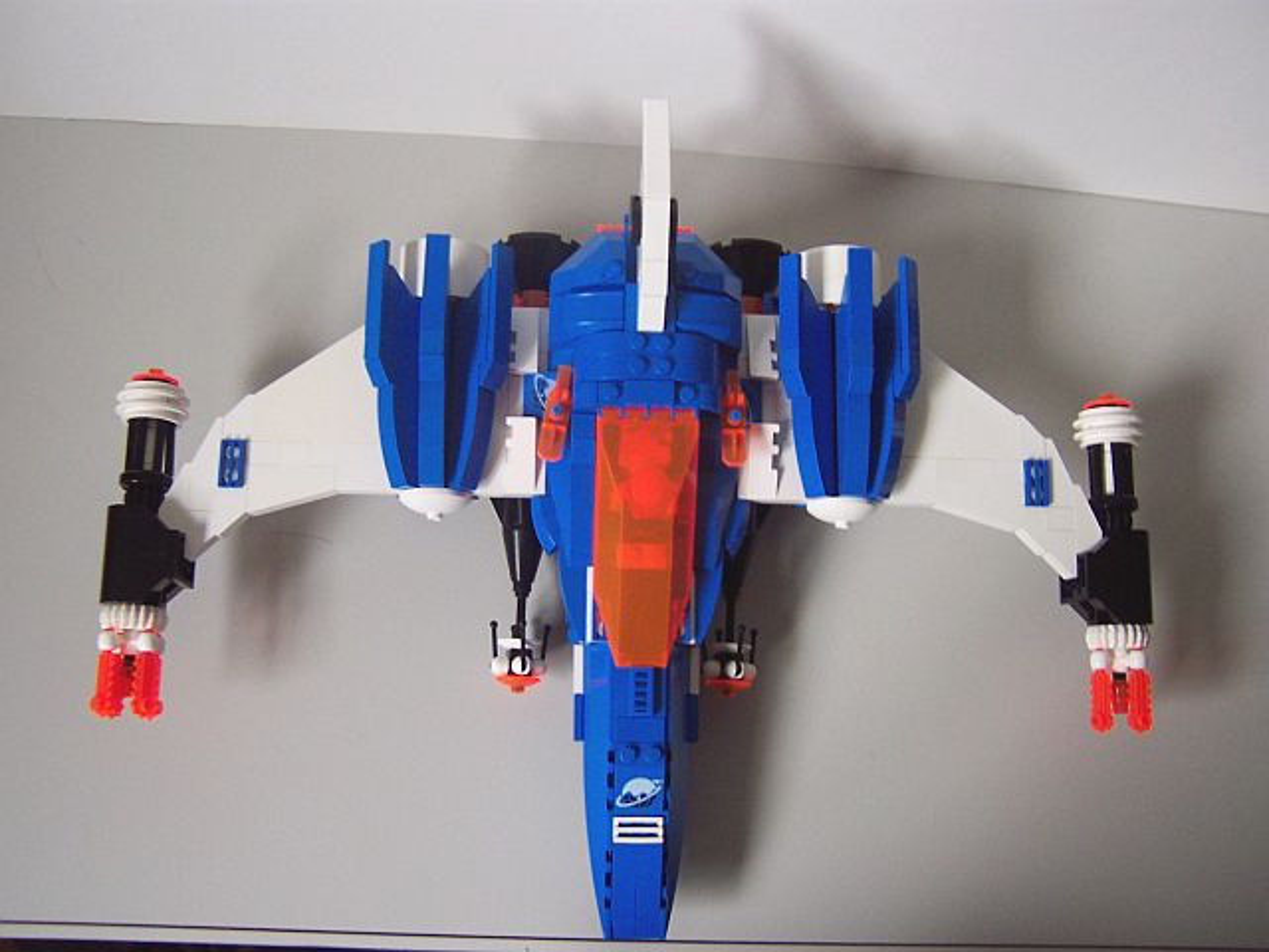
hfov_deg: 51.4
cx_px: 634
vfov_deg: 39.7
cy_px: 476
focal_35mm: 36
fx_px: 1320
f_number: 2.8
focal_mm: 5.6
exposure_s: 1/15
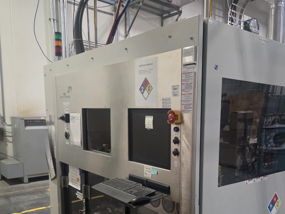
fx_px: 272
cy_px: 148
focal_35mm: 33
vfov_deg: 42.2
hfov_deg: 54.8
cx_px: 177
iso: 400
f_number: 1.7
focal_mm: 6.3
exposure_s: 1/120
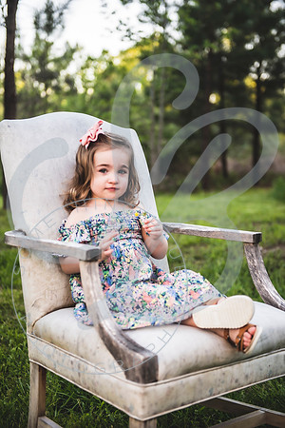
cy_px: 214
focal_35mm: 58
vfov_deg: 34.5
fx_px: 689
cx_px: 142
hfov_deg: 23.4
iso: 100
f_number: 2.8
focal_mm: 58
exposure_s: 1/125
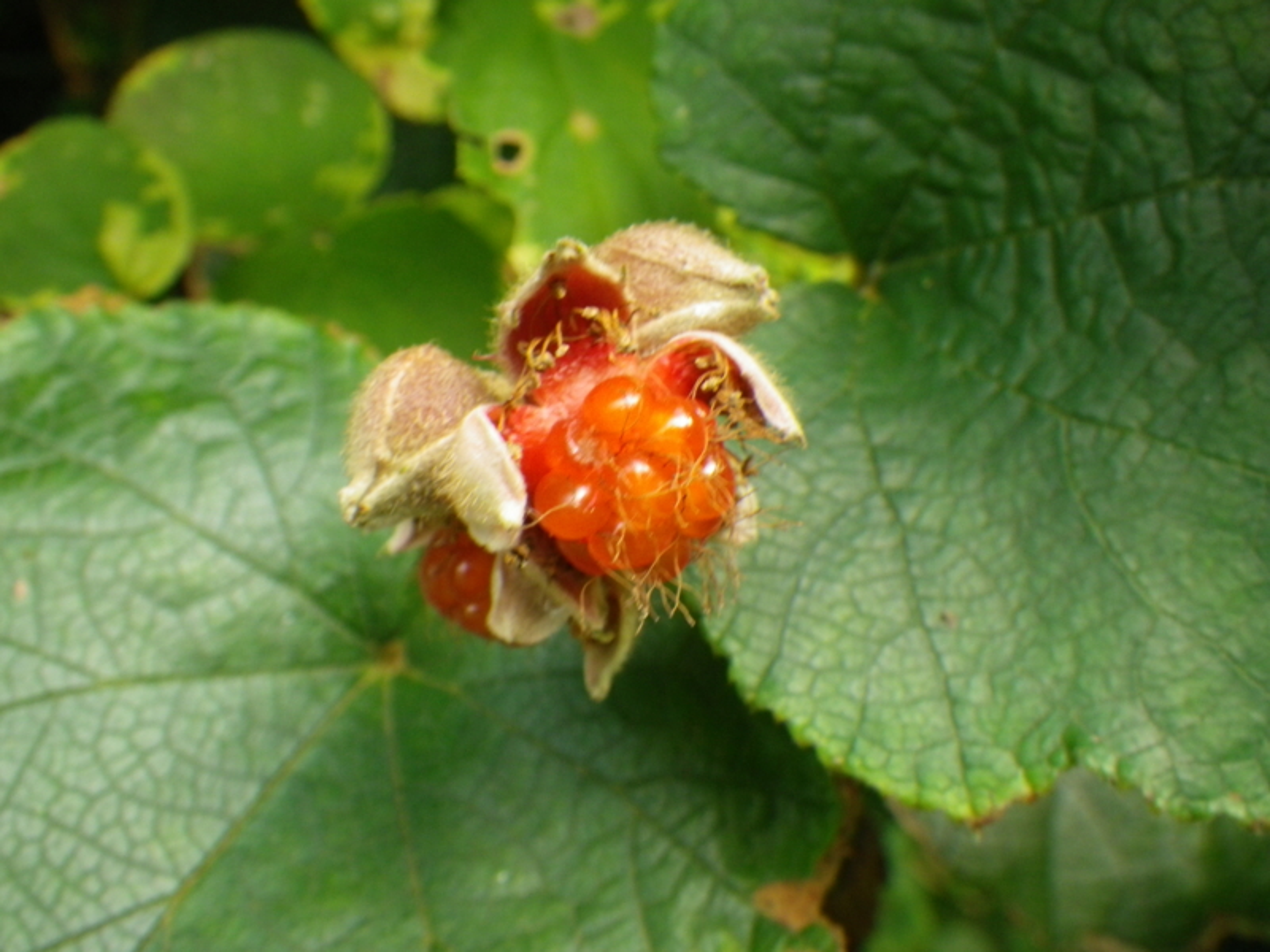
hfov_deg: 54.0
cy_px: 476
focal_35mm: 34
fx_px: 1247
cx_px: 635
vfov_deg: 41.8
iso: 200
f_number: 3.8
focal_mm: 6.1
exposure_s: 1/50
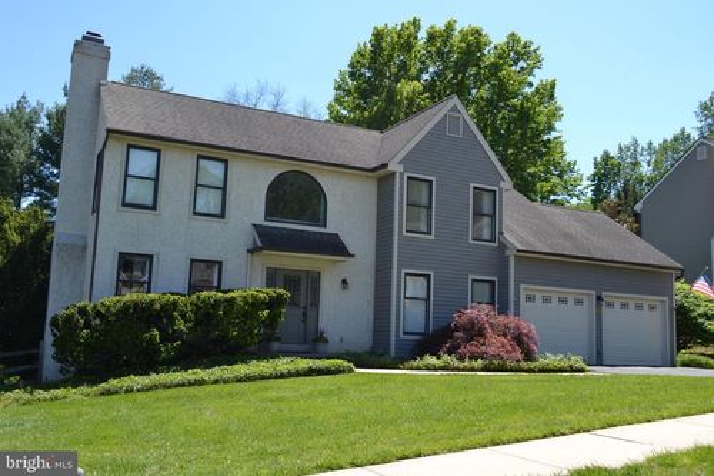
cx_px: 357
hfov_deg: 53.1
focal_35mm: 36
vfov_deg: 36.8
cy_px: 238
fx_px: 714
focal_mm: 24
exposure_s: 1/200
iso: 100
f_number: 7.1
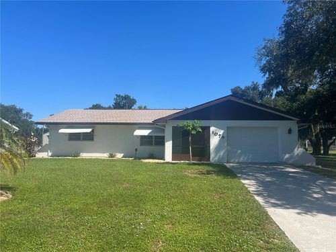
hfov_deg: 67.3
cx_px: 168
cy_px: 126
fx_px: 252
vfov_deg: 53.1
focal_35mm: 26
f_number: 1.5
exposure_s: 1/3968
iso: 50
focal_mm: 5.7
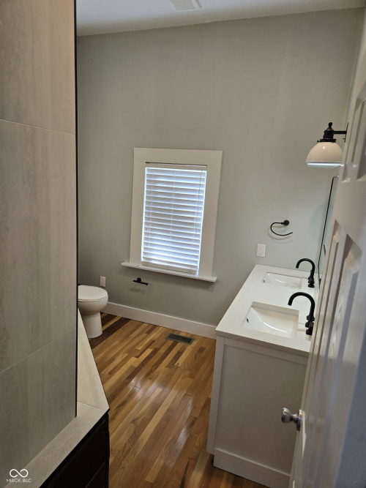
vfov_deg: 73.9
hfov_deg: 58.9
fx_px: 324
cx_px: 183
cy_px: 244
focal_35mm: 23
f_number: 1.8
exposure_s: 1/120
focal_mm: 5.4
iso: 100
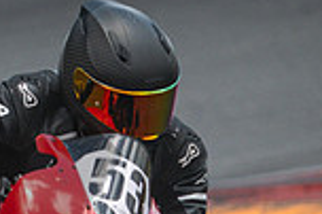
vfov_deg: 0.9
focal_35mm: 1605
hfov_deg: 1.3
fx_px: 14340
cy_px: 317
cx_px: -83
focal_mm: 280
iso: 800
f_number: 2.8
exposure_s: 1/4000
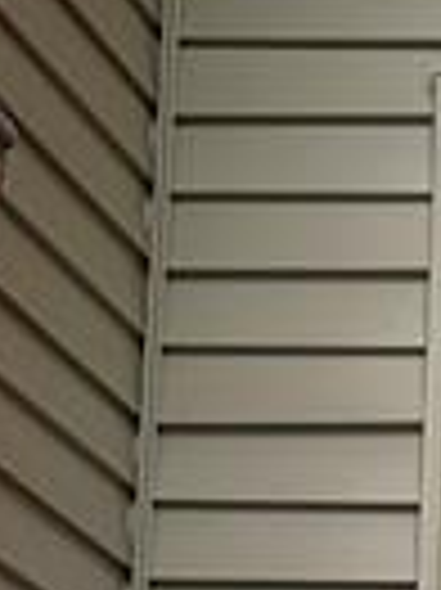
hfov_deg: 8.9
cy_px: 1230
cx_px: 1242
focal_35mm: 141
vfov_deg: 12.2
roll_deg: +0.3
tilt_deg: +8.3
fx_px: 2399
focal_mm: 6.86
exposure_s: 1/1062
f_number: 1.78
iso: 80
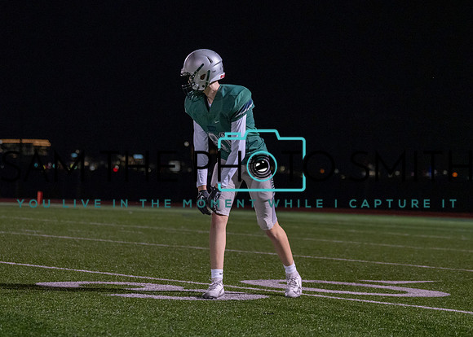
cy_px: 128
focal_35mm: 124
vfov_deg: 11.5
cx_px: 225
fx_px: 1670
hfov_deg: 16.1
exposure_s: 1/1000
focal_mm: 79
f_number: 2.8
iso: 2000
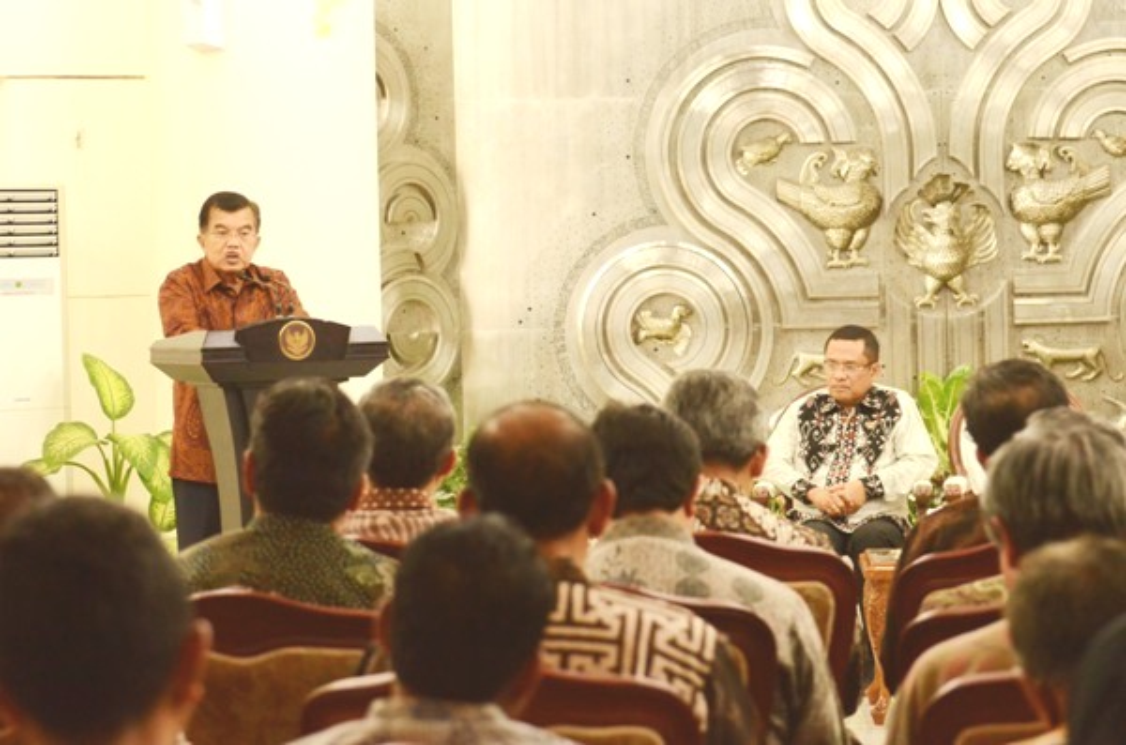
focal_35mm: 120
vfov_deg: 11.4
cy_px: 372
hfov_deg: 17.1
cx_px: 563
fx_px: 3744
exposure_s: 1/100
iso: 2500
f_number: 4.5
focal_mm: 80
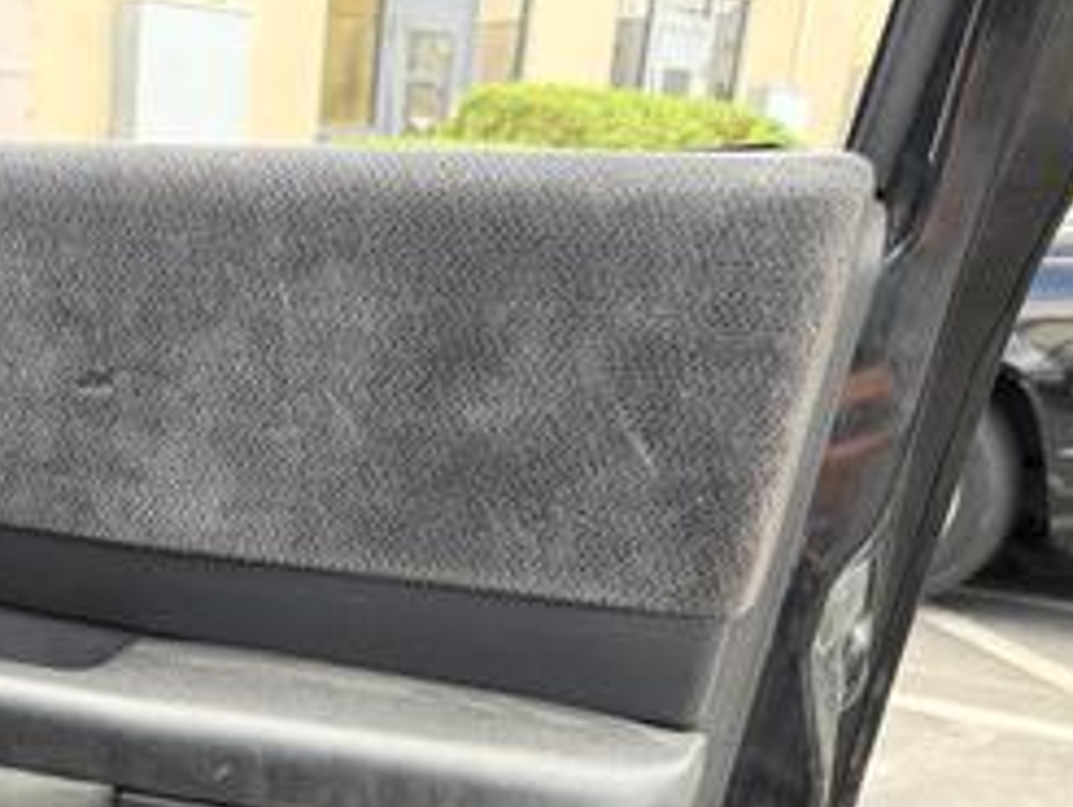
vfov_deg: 26.2
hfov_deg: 33.2
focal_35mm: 52
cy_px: 851
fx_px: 1613
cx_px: -41
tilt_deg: -21.7
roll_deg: -0.4
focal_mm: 6.76
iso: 100
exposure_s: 1/368
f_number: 1.78
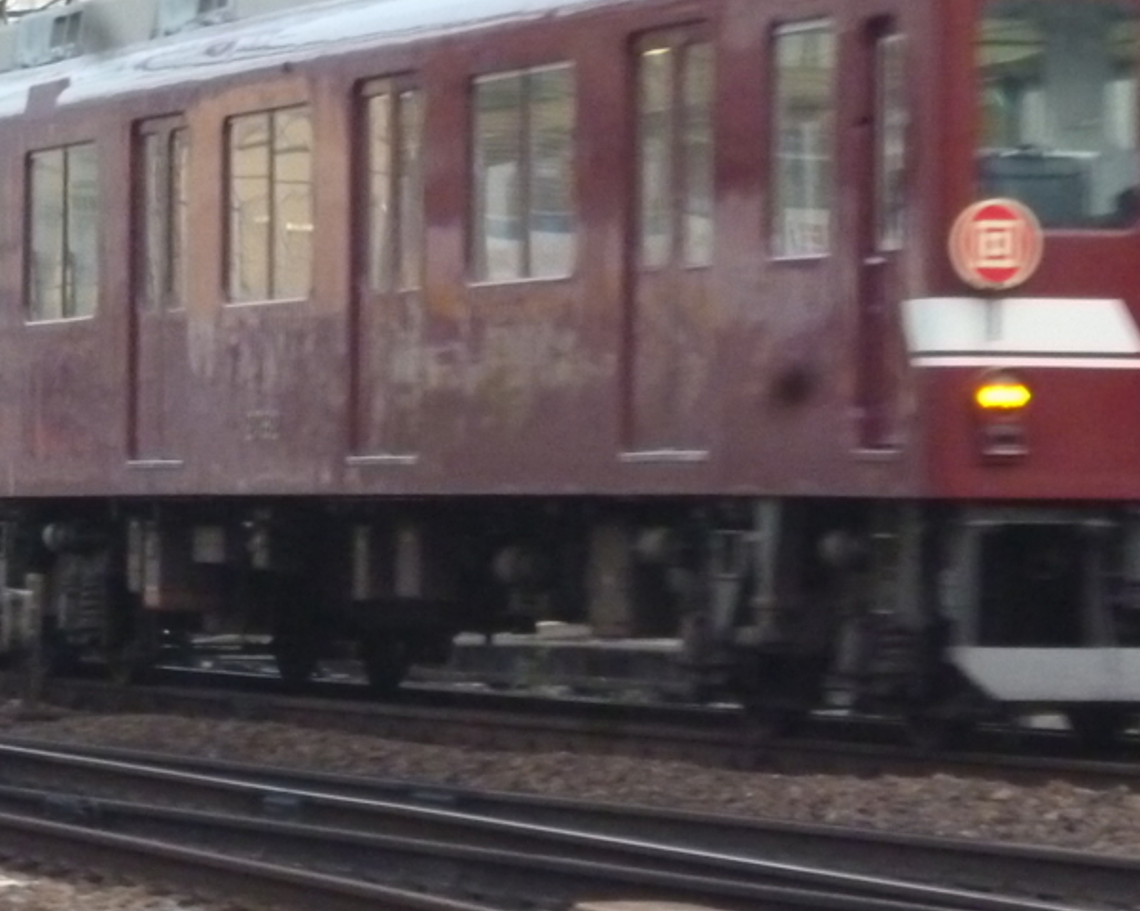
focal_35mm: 255
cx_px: 860
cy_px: 284
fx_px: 8599
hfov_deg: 7.6
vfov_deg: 6.1
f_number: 6.5
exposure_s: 1/50
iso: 800
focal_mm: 20
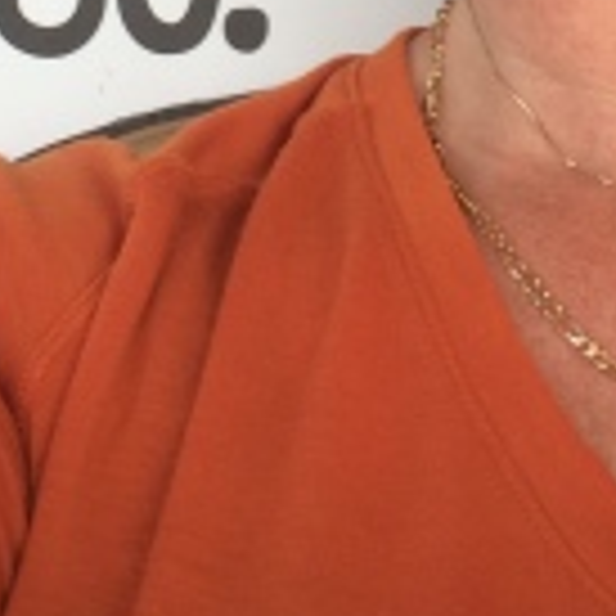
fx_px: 2416
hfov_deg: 14.5
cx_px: 234
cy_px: -216
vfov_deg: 13.9
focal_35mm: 120
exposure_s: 1/120
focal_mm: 4.15
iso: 50
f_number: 2.2
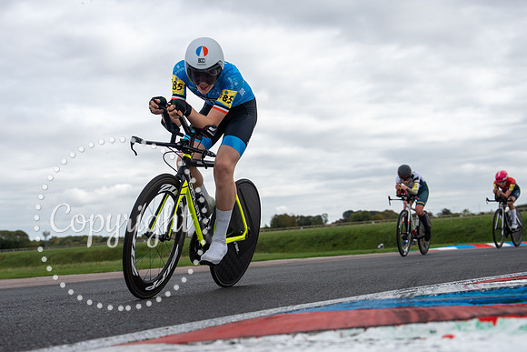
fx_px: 1007
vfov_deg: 19.7
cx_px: 246
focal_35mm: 69
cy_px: 234
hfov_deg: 29.3
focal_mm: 46
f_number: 3.5
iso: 100
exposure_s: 1/1000
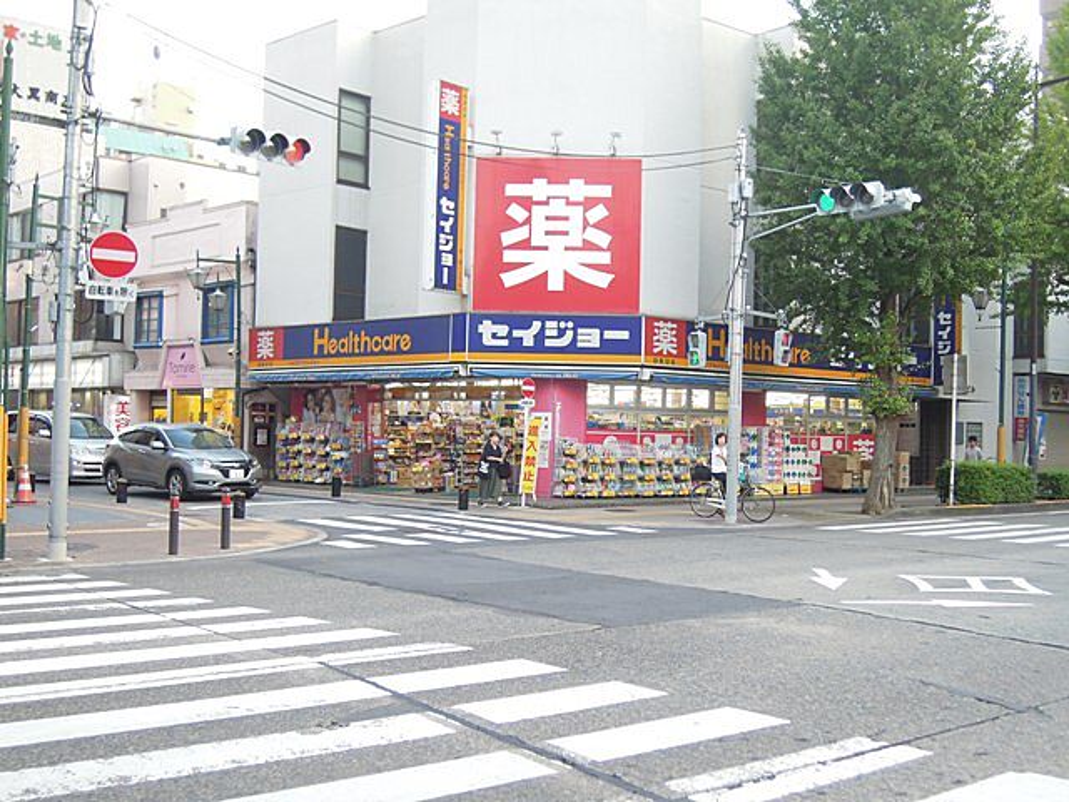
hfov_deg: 46.8
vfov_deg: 36.0
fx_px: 1235
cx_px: 534
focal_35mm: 40
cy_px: 401
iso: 160
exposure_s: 1/80
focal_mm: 7.2
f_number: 2.6
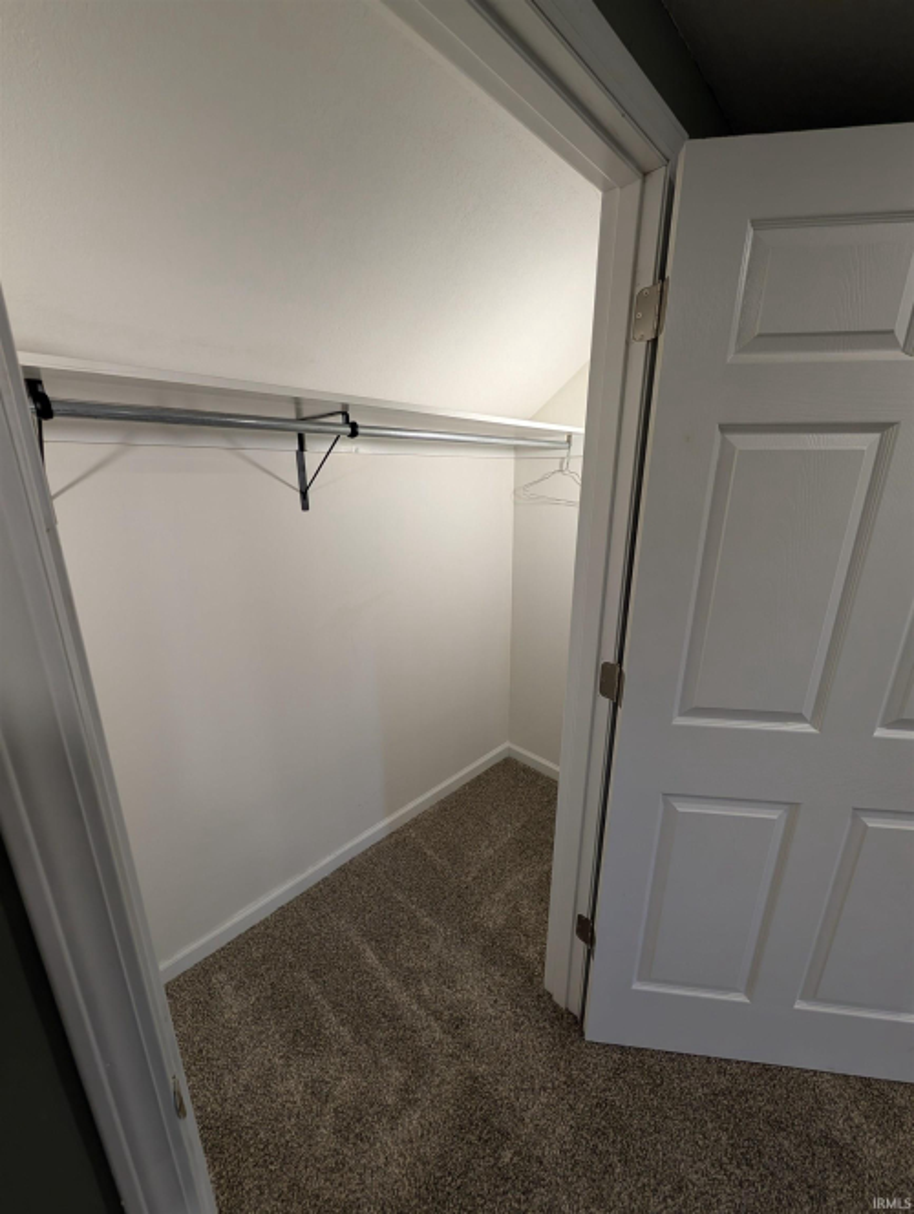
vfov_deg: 110.5
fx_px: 421
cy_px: 607
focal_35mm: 12
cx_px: 457
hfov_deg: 94.6
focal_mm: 2.02
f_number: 1.7
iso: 63
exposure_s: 1/120
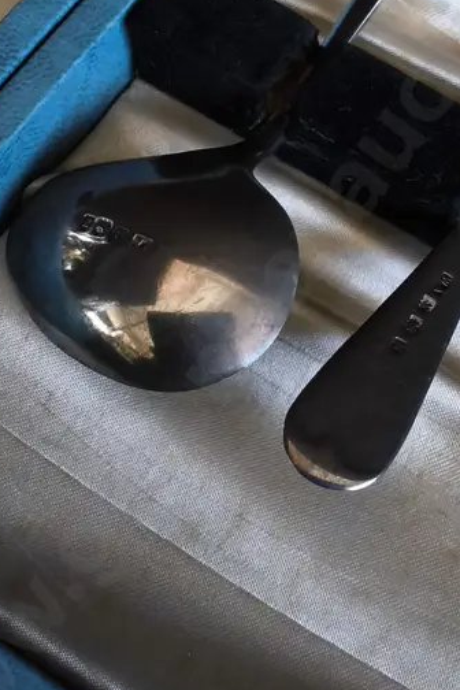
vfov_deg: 34.7
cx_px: 330
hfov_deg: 23.6
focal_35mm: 57
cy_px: 222
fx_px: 1092
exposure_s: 1/120
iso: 160
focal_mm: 2.87
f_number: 2
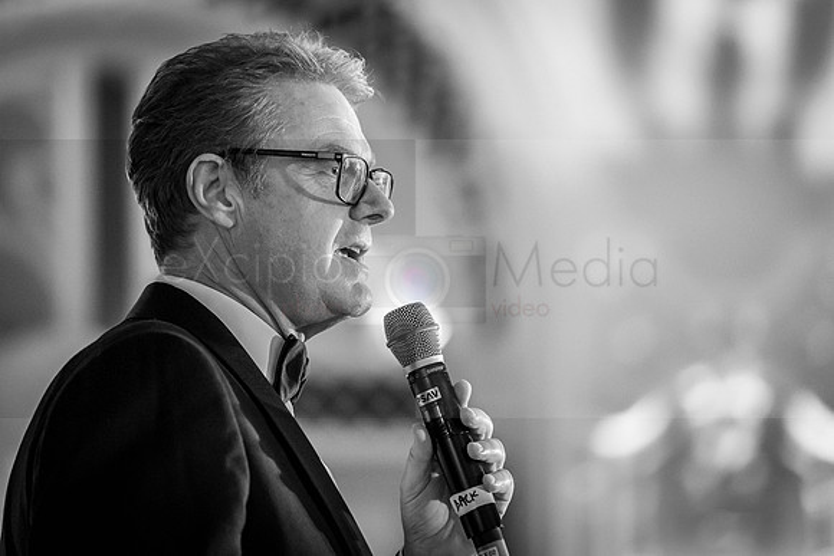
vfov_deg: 6.2
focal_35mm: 223
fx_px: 5169
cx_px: 465
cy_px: 256
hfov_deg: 9.2
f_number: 2.8
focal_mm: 200
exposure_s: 1/250
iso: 6400
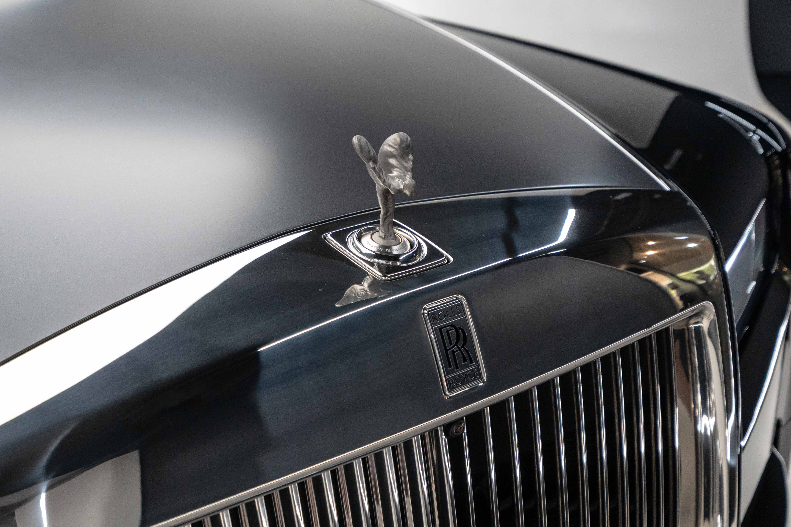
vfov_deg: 26.0
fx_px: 1142
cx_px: 396
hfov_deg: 38.2
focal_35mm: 52
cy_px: 264
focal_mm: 35
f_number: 4
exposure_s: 1/60
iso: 2000
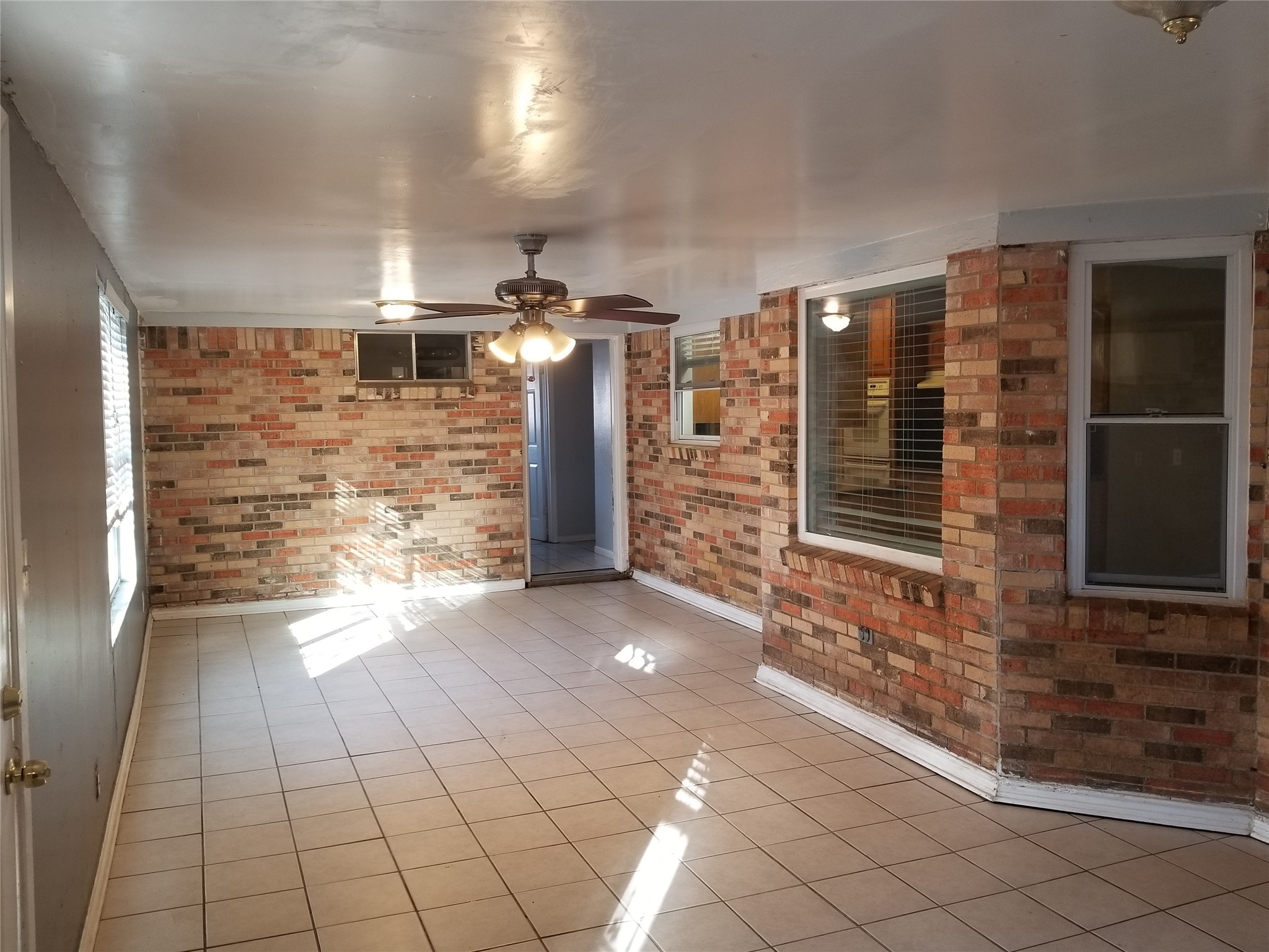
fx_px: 953
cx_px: 634
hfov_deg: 67.3
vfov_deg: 53.1
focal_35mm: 26
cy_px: 476
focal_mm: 4.25
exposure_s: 1/60
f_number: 1.7
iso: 125
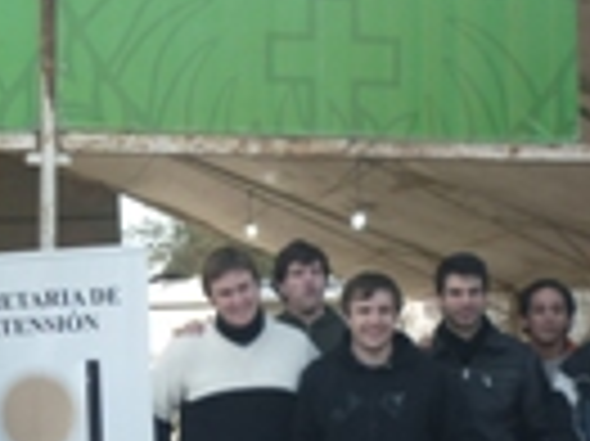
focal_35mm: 103
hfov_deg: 18.5
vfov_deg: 14.3
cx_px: -14
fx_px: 1754
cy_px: 277
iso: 100
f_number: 2.8
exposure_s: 1/250
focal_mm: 5.5
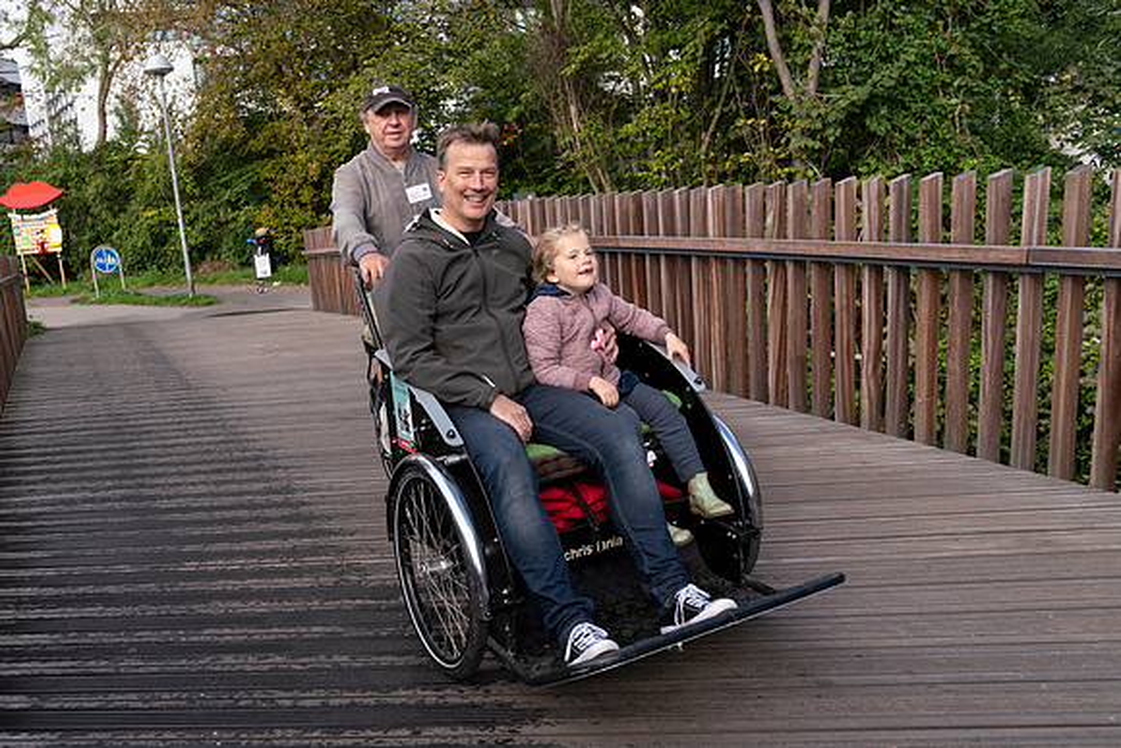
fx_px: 957
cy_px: 402
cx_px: 460
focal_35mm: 31
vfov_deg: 42.6
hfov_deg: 60.3
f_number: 4.5
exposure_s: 1/800
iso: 250
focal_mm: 25
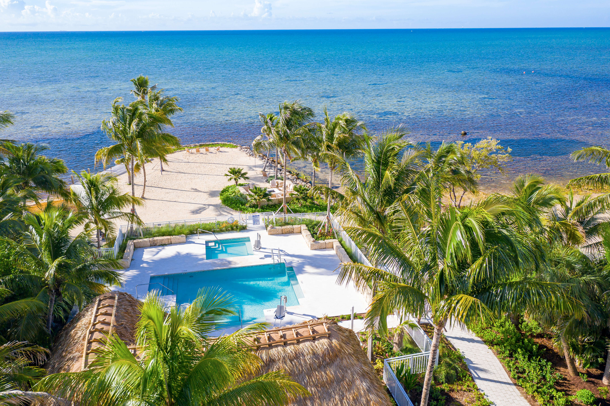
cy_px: 203
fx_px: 474
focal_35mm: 28
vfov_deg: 46.4
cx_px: 305
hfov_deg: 65.5
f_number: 3.2
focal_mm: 10.26
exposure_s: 1/50
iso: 100
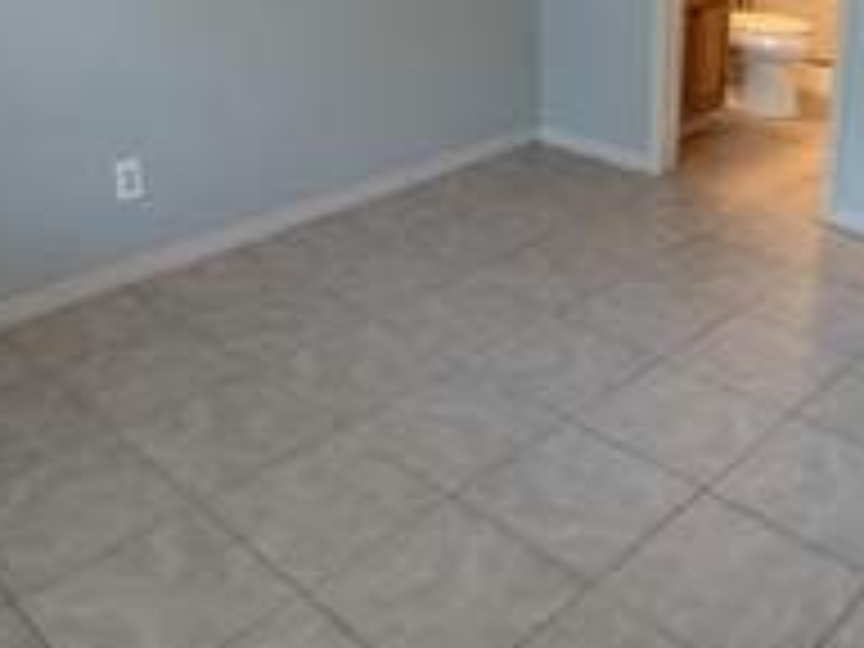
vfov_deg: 34.3
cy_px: 86
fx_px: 998
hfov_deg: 46.6
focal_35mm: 40
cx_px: 513
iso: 219
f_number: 2.2
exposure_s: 1/24
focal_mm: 2.35
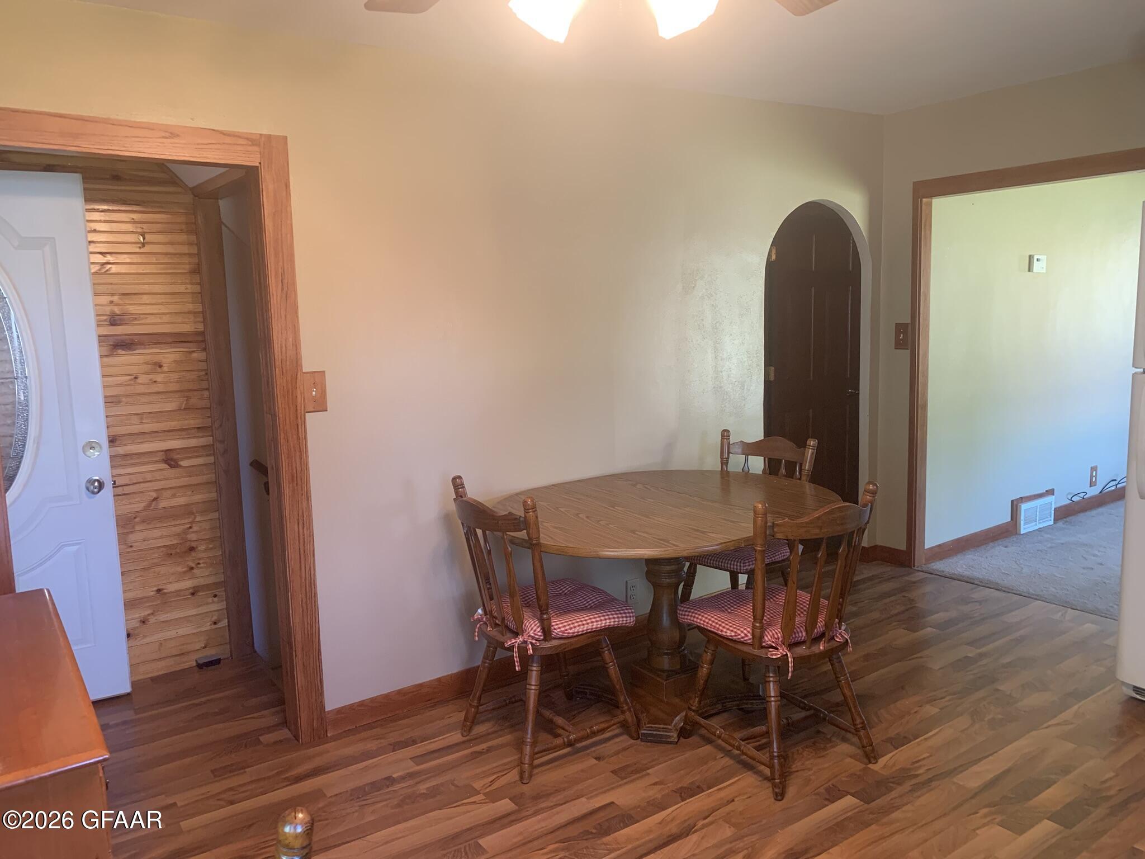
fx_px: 860
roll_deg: +2.7
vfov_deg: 53.1
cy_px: 430
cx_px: 572
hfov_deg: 67.3
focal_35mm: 26
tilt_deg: -8.3
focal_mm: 4.25
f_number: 1.8
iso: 160
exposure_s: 1/60
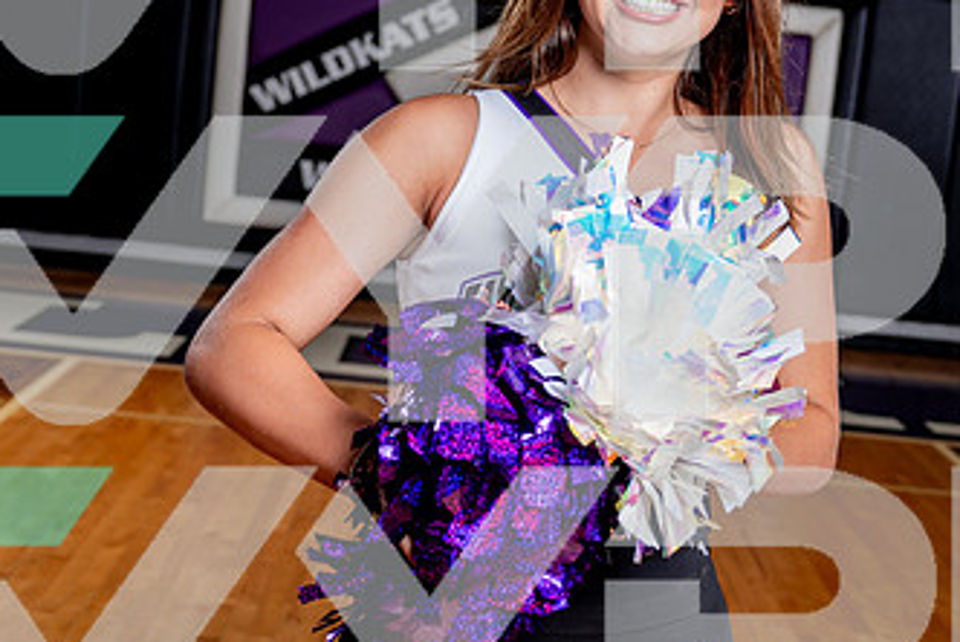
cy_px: 270
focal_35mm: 64
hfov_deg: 31.3
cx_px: 558
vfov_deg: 21.3
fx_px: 1708
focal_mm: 34
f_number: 4
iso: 100
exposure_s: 1/250
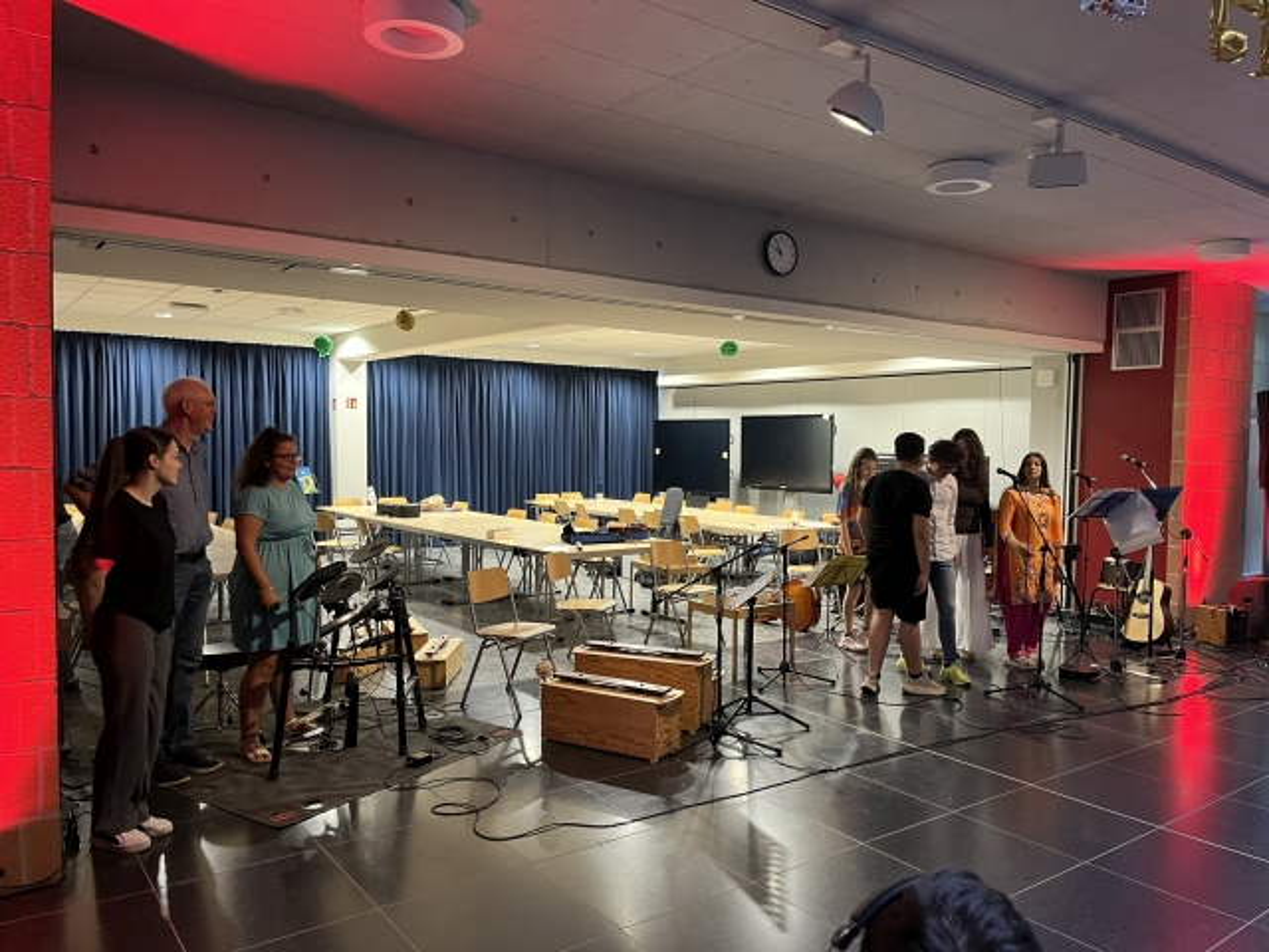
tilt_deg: -2.5
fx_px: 953
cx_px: 634
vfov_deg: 53.1
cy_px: 476
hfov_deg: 67.3
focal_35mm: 26
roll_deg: -0.7
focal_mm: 5.1
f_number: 1.6
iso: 400
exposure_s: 1/33
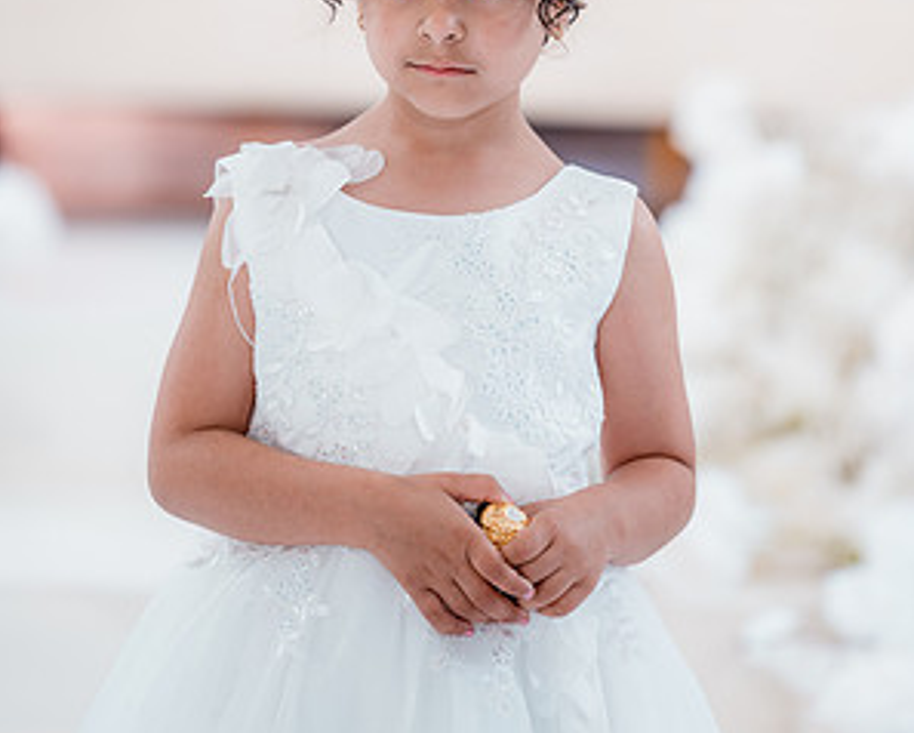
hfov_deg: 9.1
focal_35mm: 213
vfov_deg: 7.3
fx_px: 5766
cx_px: 459
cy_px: 228
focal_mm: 150
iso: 640
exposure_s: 1/160
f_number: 2.5
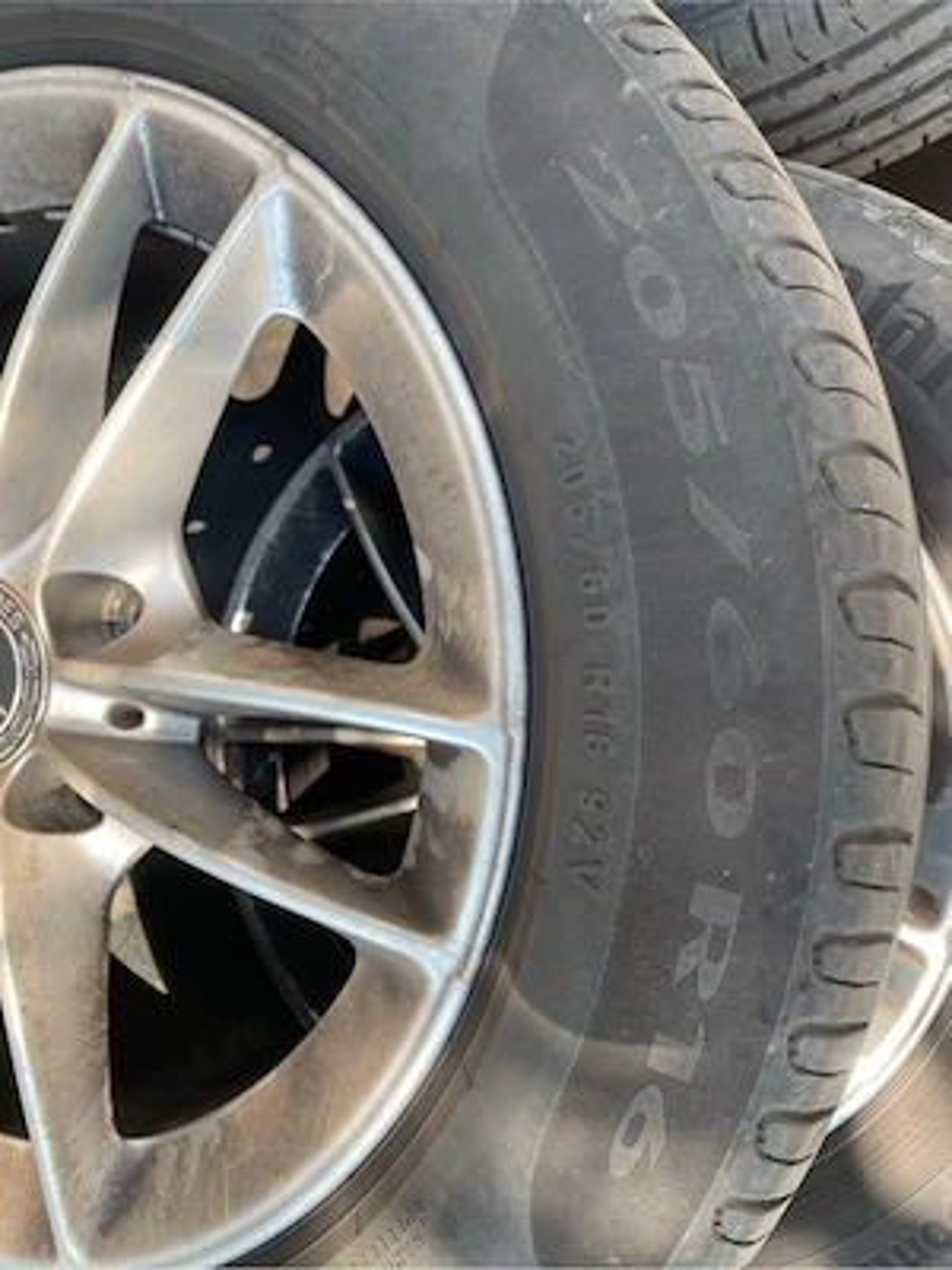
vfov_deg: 67.3
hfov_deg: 53.1
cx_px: 476
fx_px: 953
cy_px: 635
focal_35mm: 26
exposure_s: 1/137
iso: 32
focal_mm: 4.25
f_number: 1.8
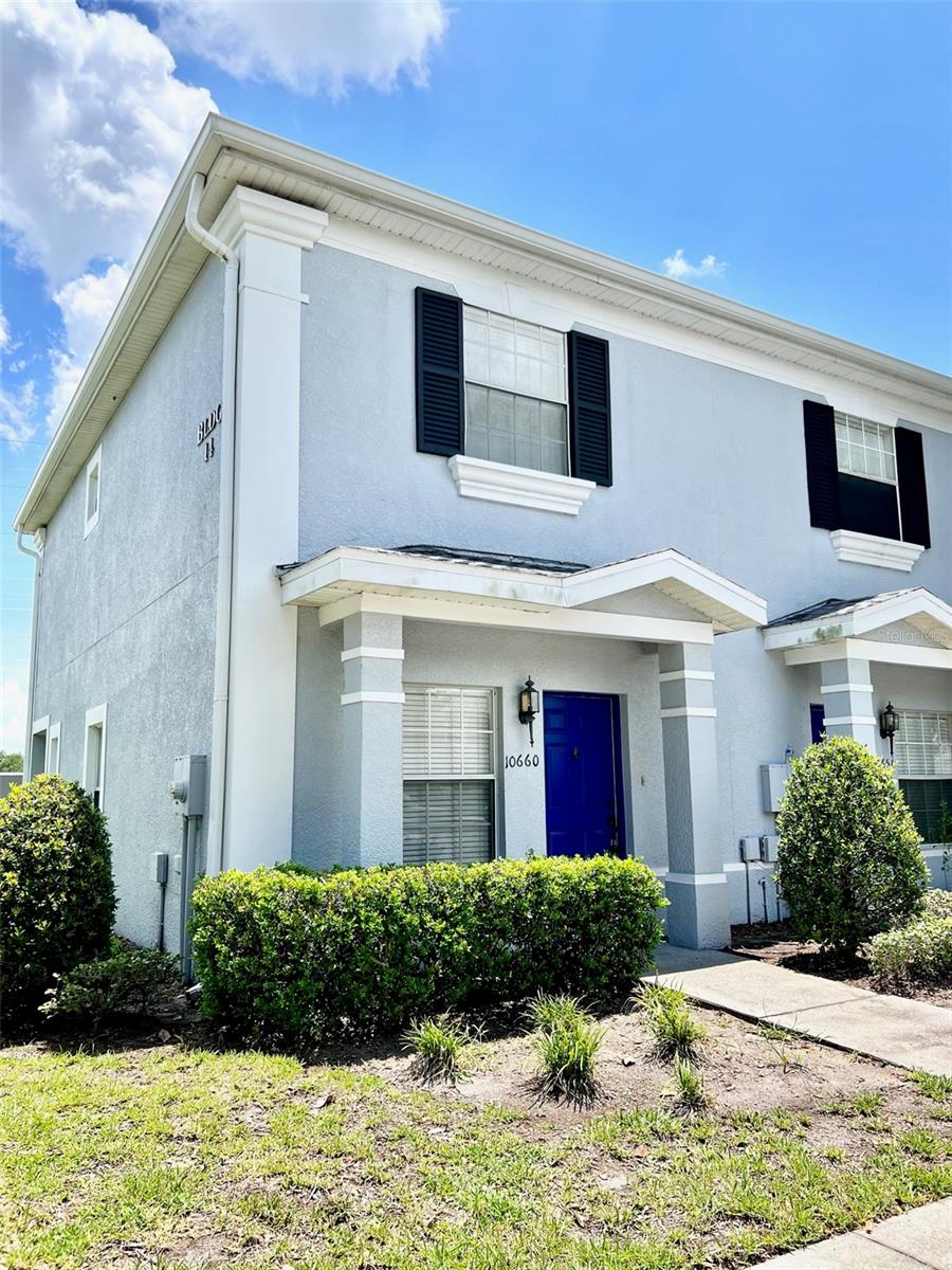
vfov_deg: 67.3
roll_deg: +0.7
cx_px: 476
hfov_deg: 53.1
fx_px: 953
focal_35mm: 26
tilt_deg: +10.2
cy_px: 635
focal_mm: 5.7
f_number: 1.5
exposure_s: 1/2457
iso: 50
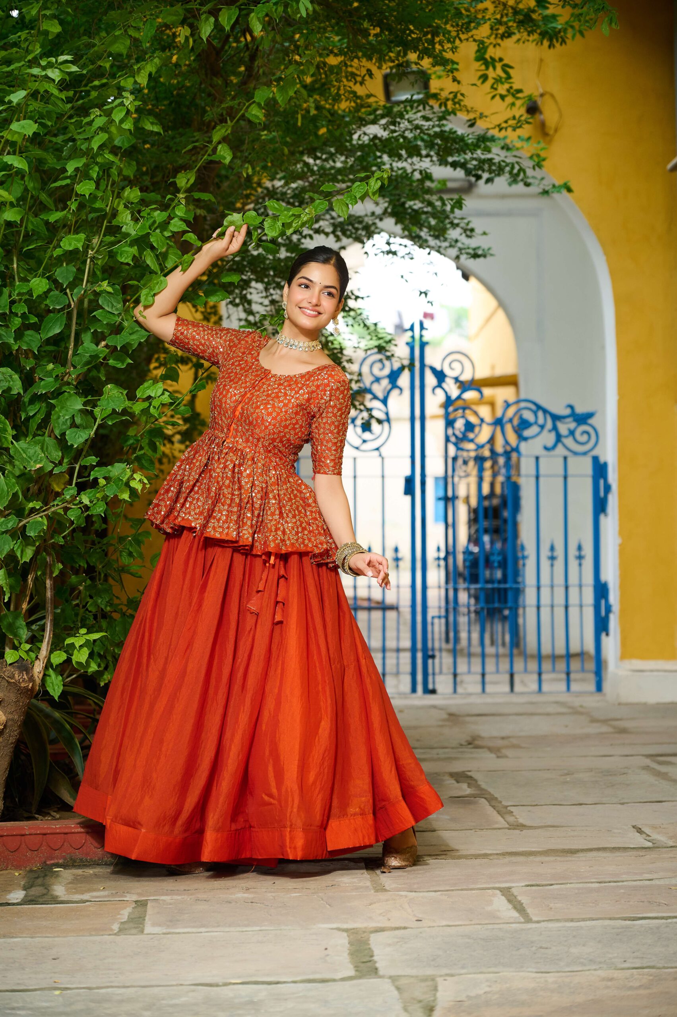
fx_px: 2458
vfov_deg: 23.4
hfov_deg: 15.7
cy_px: 508
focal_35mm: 87
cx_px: 338
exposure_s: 1/200
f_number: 4
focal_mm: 87
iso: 400
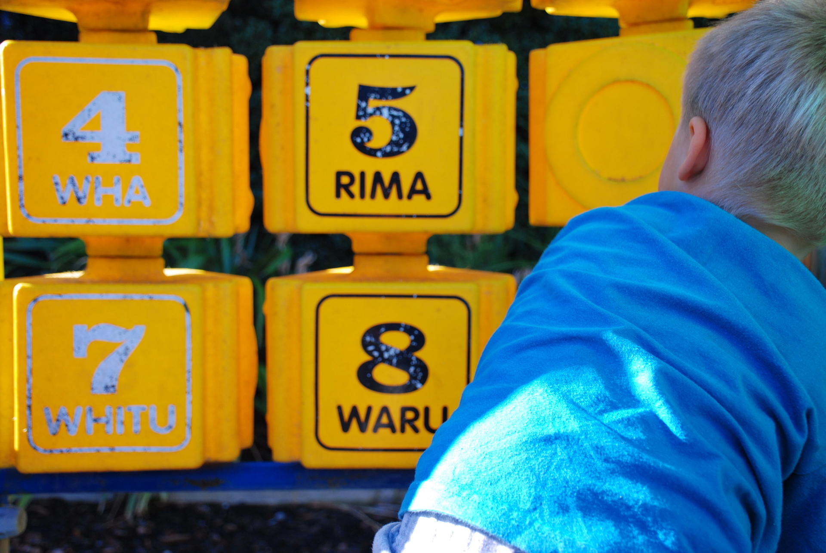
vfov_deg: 33.1
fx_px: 930
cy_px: 276
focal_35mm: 40
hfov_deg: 47.9
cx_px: 413
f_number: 5
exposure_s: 1/200
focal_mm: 27
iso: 200
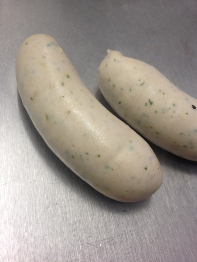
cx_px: 98
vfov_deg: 52.6
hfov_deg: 40.7
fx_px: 266
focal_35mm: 35
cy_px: 131
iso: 64
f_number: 2.4
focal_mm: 4.28
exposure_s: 1/20
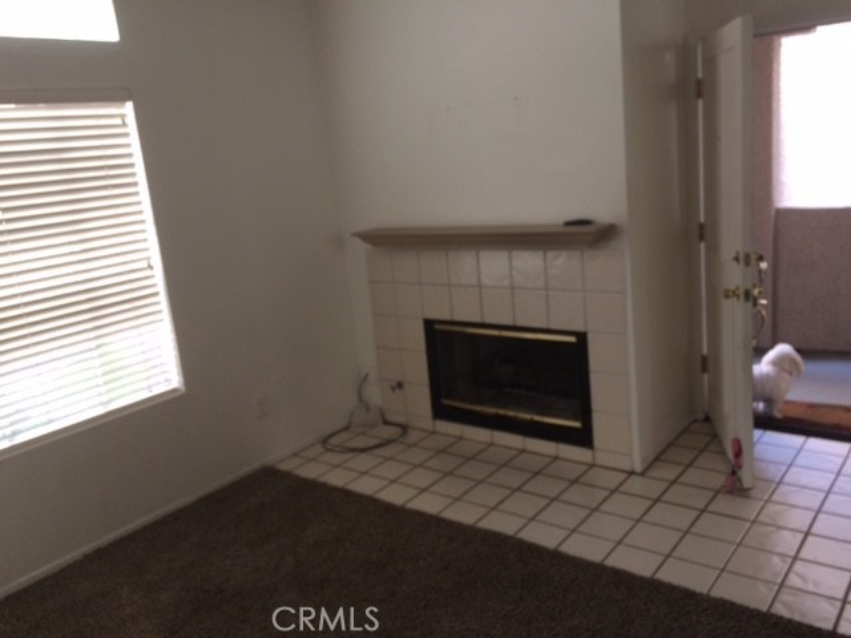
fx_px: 713
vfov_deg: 48.2
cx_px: 426
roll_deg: +5.0
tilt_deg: -16.6
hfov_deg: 61.7
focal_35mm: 29
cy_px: 319
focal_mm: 4.15
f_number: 2.2
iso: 80
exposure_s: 1/30
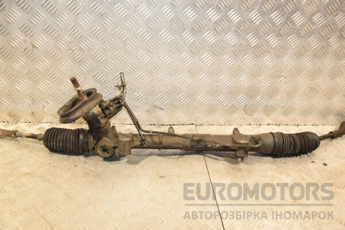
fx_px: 374
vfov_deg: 34.2
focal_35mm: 39
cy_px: 115
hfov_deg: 49.6
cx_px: 172
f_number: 5.6
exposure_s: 1/200
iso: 800
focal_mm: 26
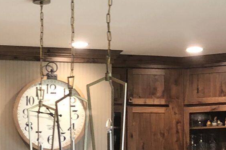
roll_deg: -0.1
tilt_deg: +1.6
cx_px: 22
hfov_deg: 15.2
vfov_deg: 10.2
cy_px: 170
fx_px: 835
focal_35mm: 133
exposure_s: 1/20
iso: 40
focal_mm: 4
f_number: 1.8
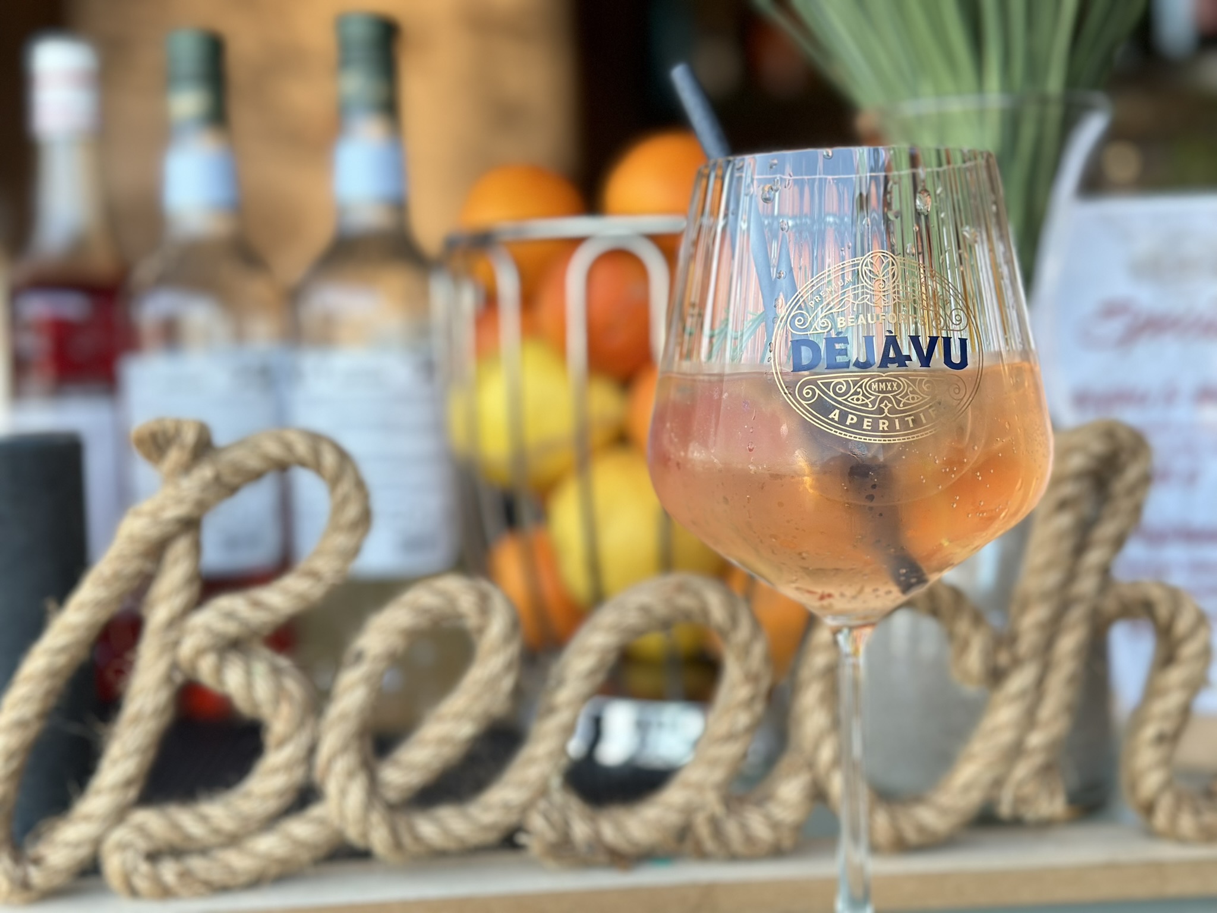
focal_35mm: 48
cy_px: 456
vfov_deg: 30.3
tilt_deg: -4.2
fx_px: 1688
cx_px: 608
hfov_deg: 39.7
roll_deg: +1.2
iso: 64
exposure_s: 1/144
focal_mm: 6.86
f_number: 1.78
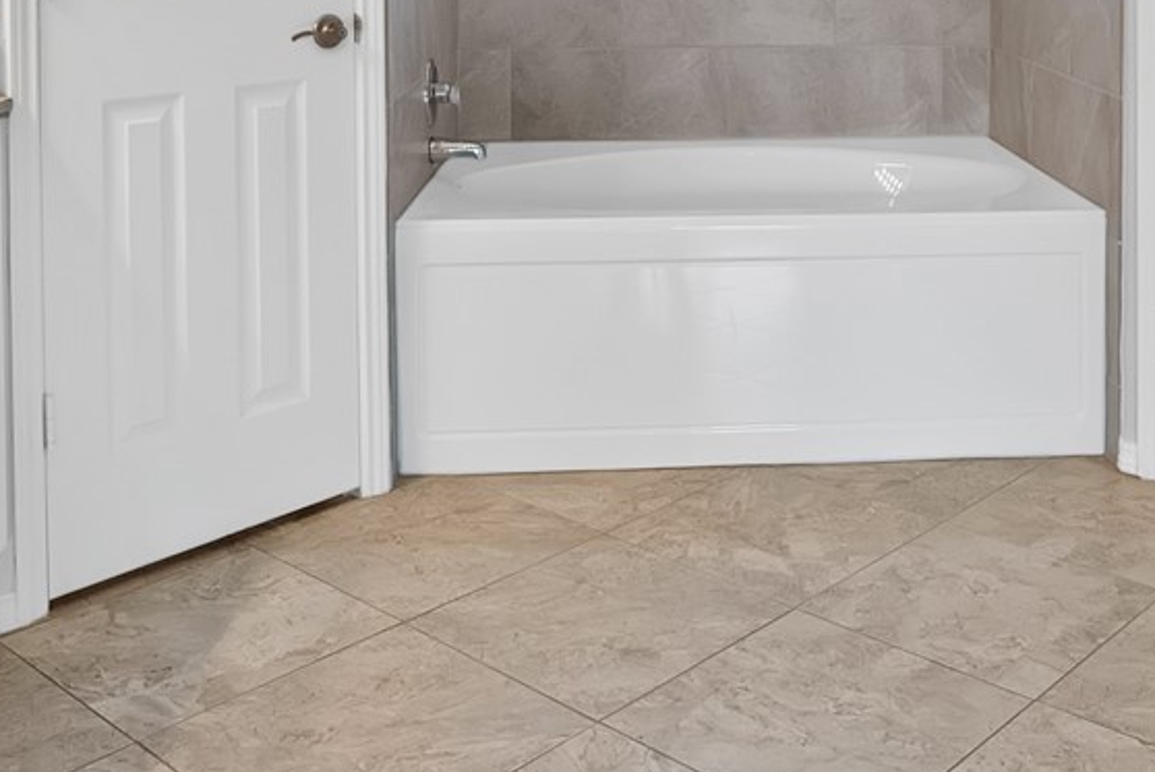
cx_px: 787
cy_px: -70
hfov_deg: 44.6
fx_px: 1381
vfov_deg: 28.5
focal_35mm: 43
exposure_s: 1/6
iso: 640
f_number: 9
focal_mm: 12
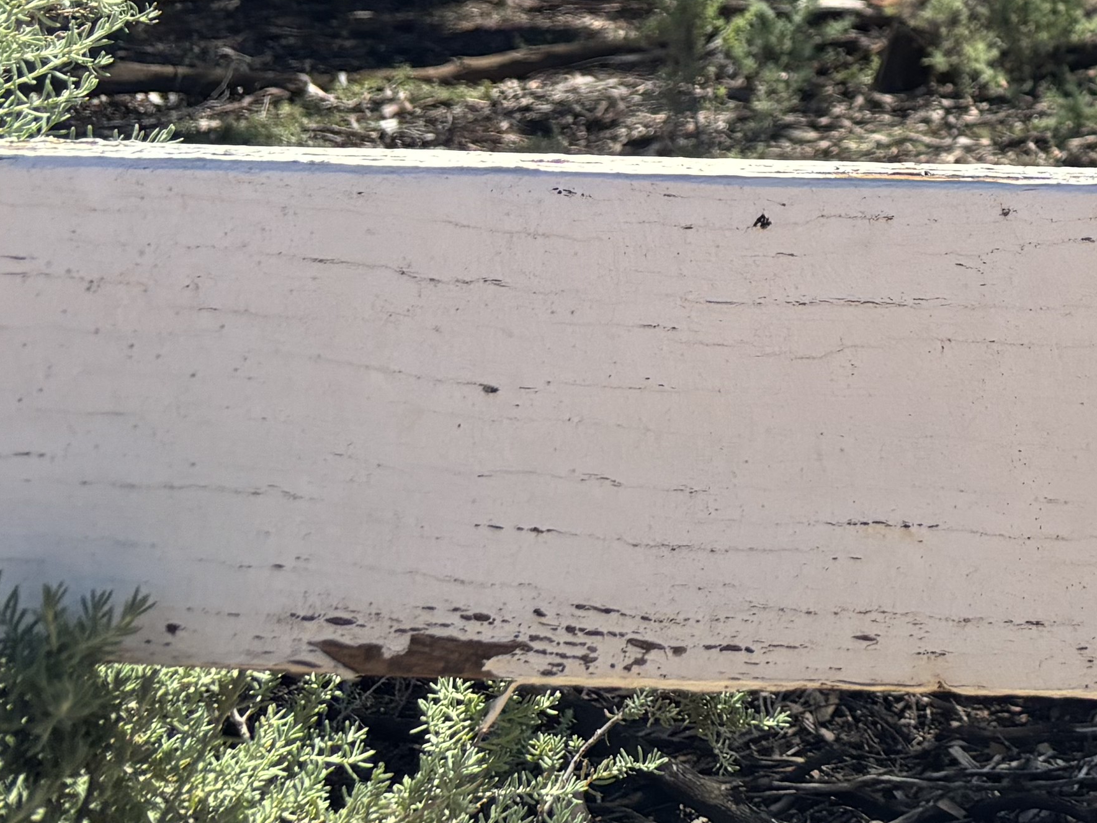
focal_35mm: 84
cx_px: 1570
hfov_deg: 20.5
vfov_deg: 15.9
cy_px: -473
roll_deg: -0.7
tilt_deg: +4.3
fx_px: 2662
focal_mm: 5.96
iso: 50
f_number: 1.6
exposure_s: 1/1845
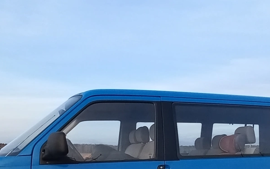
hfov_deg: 52.1
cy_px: 174
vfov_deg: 31.4
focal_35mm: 37
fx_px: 272
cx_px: 173
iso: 40
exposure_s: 1/133
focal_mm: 1.42
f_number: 2.2
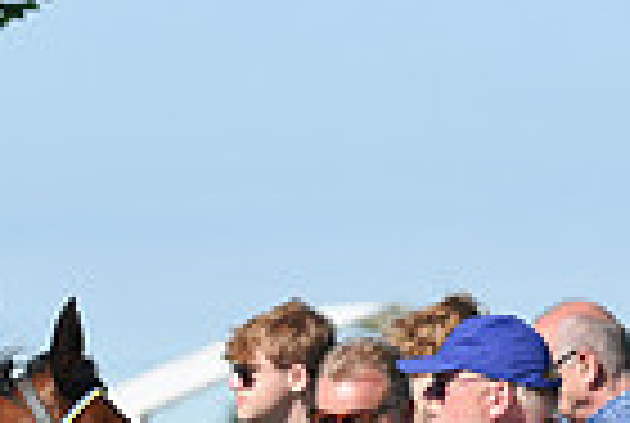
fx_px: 11960
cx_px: -220
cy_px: 848
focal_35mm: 682
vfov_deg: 2.0
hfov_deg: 3.0
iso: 400
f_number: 6.3
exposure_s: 1/2000
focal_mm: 165
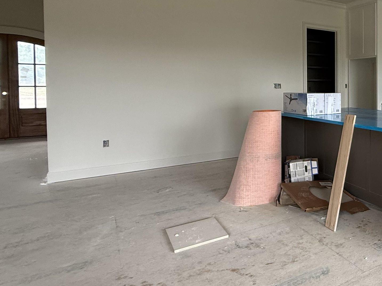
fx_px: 331
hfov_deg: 47.6
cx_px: 396
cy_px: 94
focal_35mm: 30
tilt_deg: -1.3
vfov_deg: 46.0
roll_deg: -0.9
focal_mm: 2.22
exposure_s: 1/99
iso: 250
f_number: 2.2
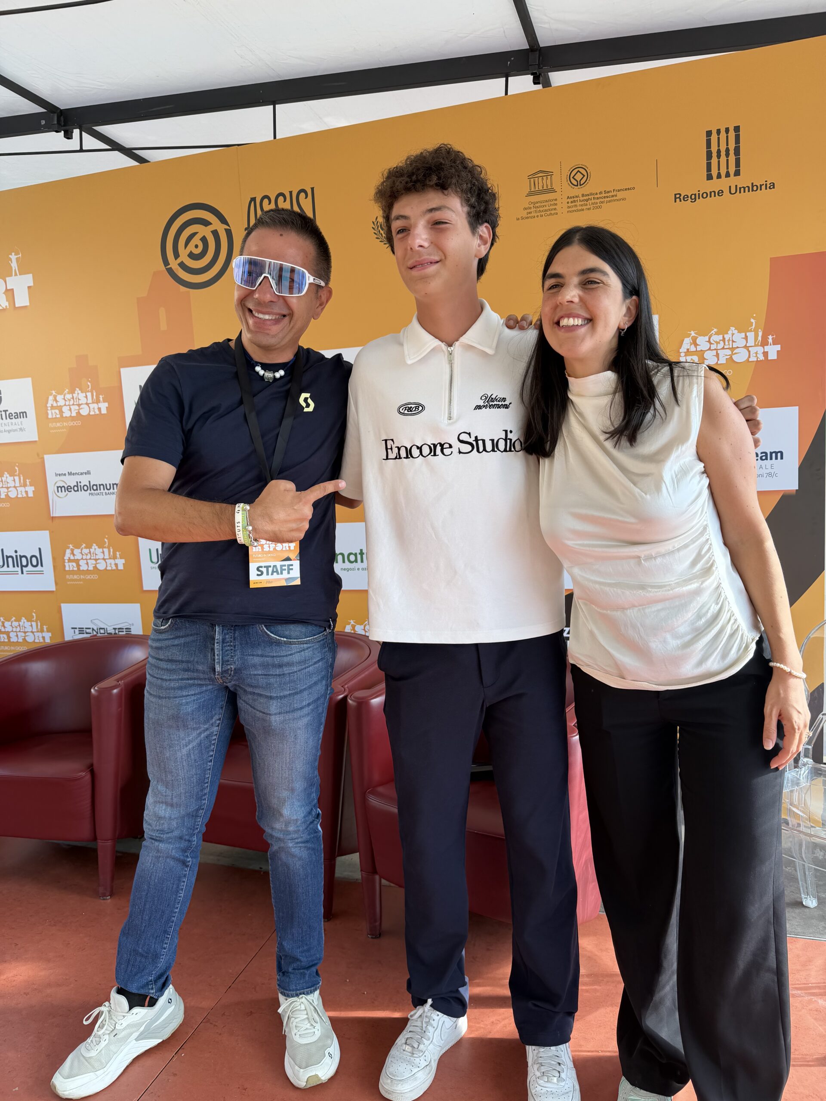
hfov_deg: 56.8
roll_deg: +0.3
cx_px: 413
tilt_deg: -5.6
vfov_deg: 71.6
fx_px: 764
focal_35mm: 24
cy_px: 550
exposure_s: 1/405
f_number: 1.78
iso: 80
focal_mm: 6.76
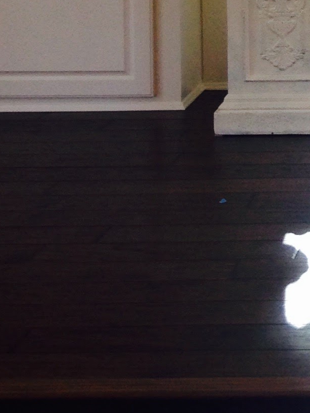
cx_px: 572
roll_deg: -1.0
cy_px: -111
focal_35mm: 131
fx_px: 1563
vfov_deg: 14.5
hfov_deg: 10.6
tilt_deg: -7.1
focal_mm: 4.12
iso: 50
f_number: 2.4
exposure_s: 1/120
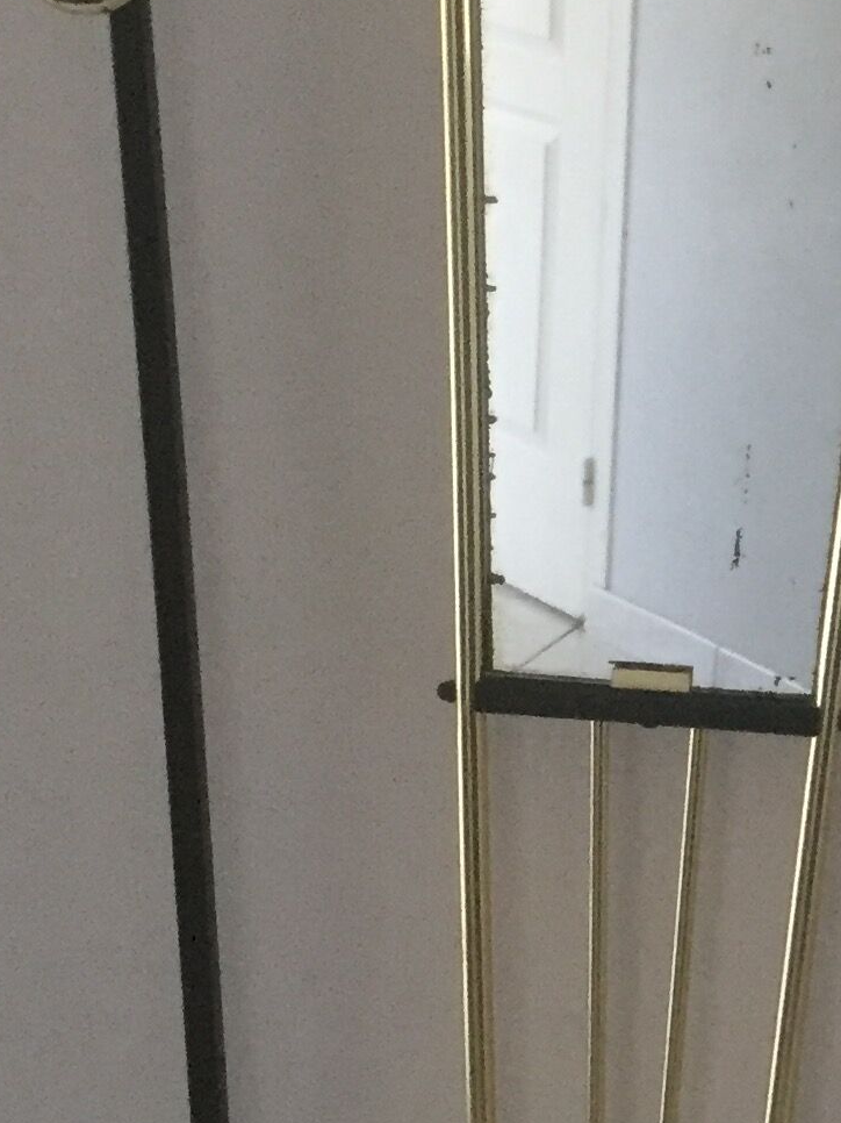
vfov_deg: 20.0
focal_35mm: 98
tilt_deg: -16.8
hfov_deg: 14.4
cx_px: 1110
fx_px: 3176
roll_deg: -5.8
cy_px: 634
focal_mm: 4.15
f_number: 2.2
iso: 250
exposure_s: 1/17
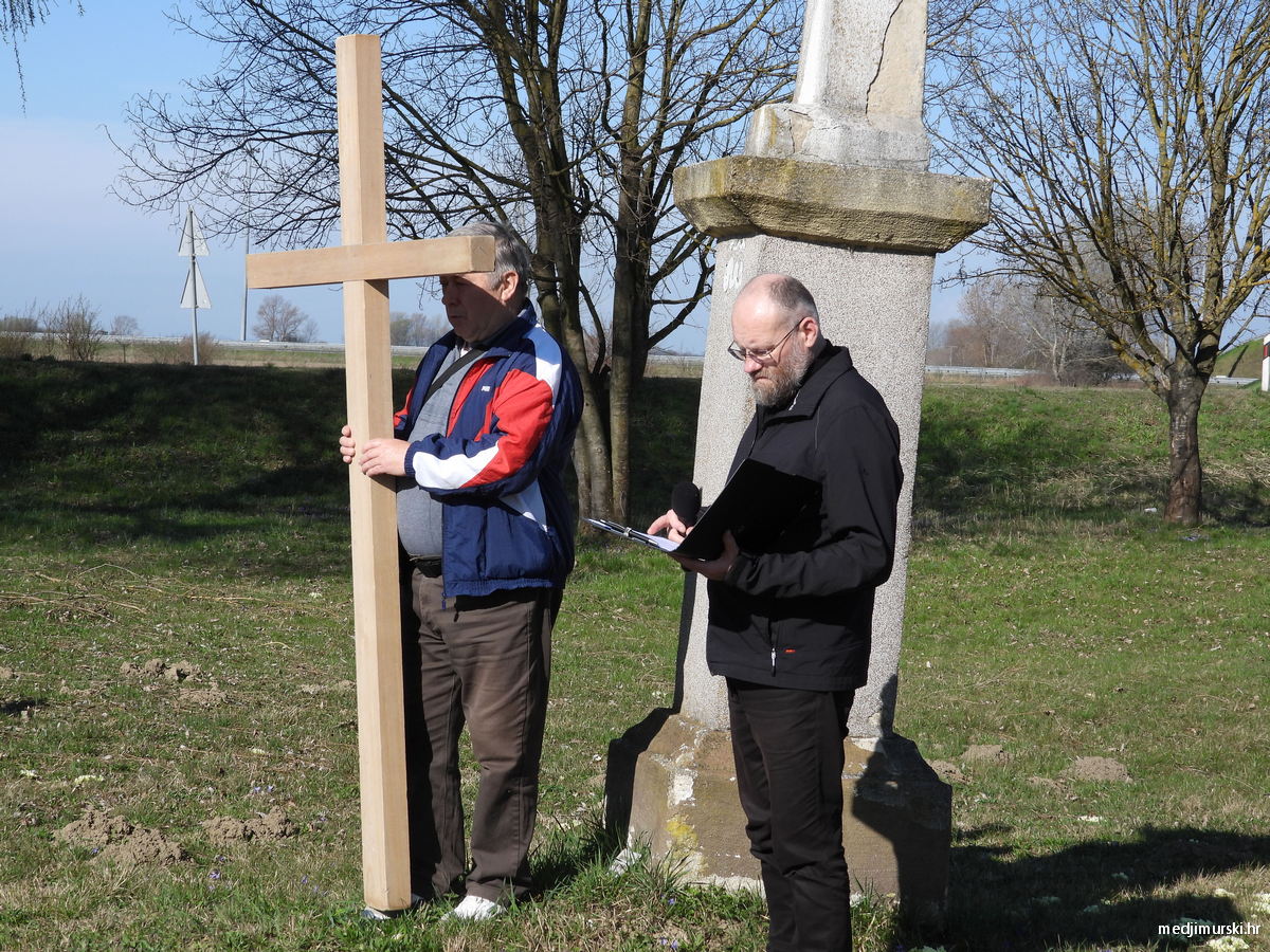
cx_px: 635
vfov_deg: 18.4
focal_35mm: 80
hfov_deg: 24.4
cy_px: 476
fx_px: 2935
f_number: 3.5
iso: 100
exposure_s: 1/1250
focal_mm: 14.4
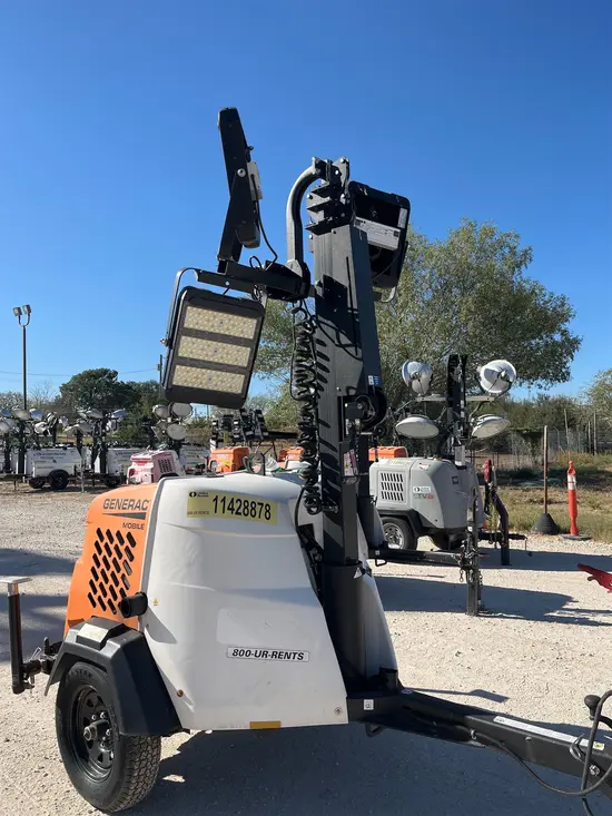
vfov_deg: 67.3
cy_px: 408
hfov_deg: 53.1
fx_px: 613
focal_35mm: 26
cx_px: 306
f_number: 1.6
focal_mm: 5.1
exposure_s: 1/3135
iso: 50
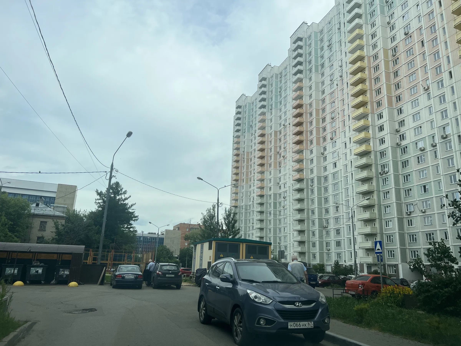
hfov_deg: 67.3
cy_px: 173
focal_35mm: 26
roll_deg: -2.4
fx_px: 346
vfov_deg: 53.1
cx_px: 230
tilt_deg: +16.4
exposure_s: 1/5319
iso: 50
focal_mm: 5.7
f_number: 1.5
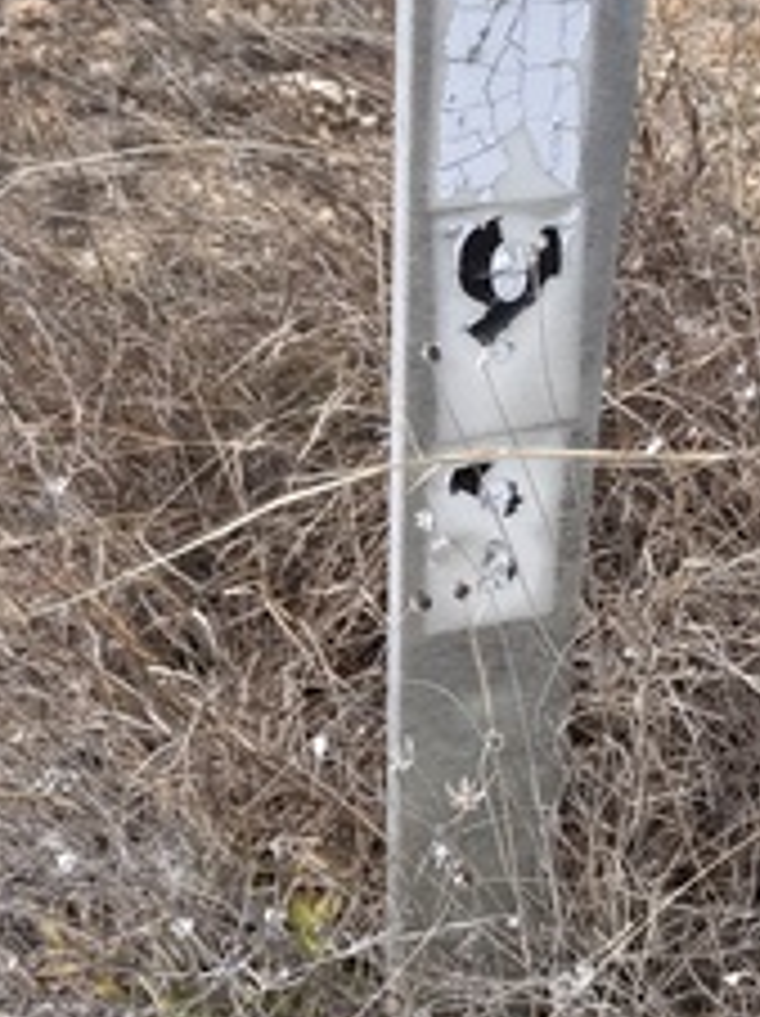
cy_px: 504
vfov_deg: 28.6
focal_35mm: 68
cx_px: 531
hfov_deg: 21.5
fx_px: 1994
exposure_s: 1/1456
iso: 80
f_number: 1.78
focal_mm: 6.76
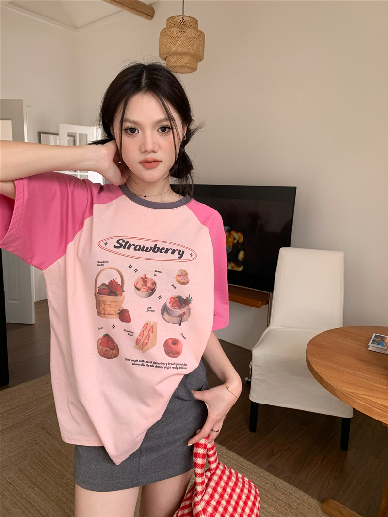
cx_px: 194
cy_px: 258
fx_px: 388
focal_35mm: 26
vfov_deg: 67.3
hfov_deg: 53.1
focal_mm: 4.25
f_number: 1.8
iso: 50
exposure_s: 1/121
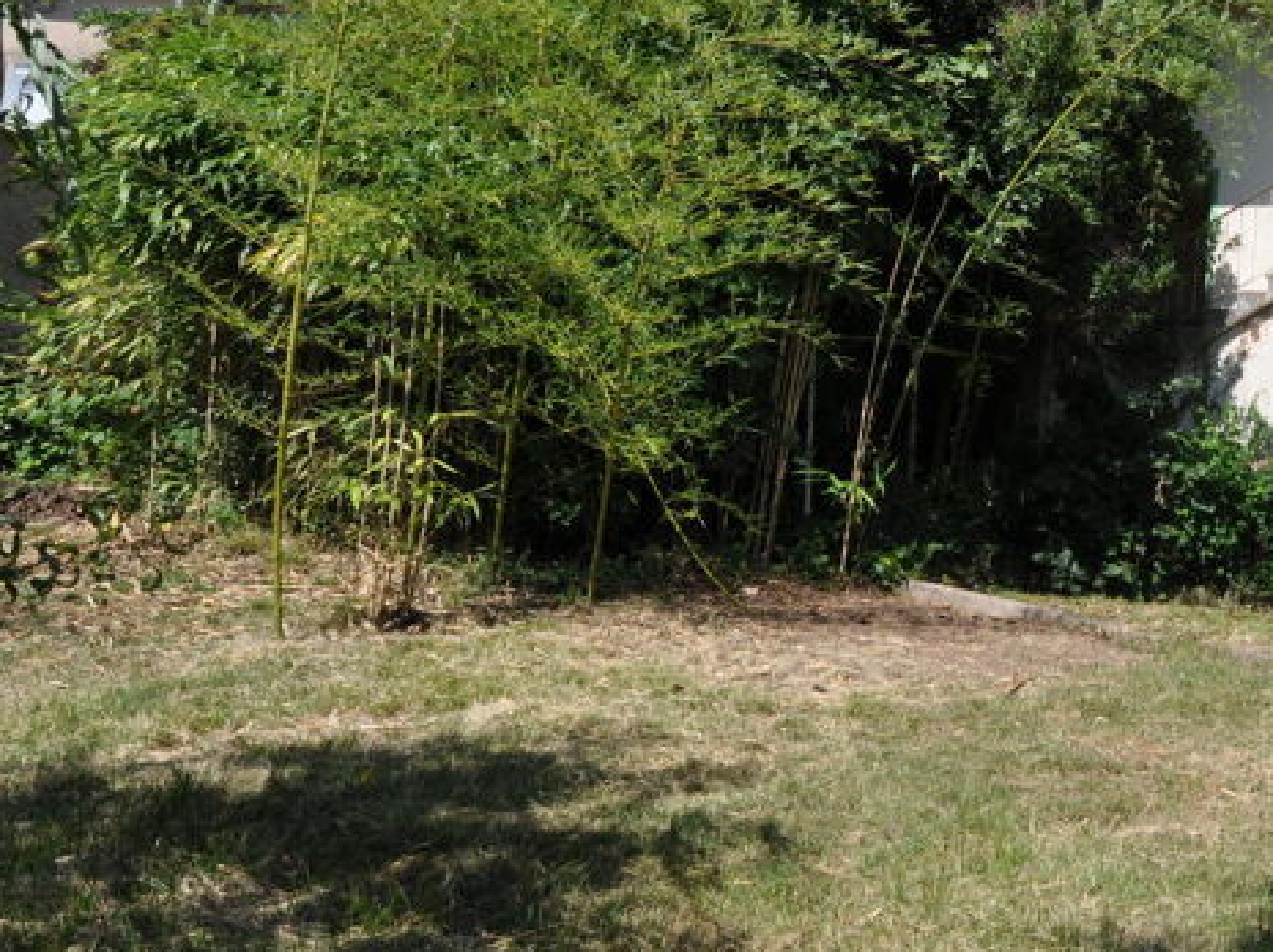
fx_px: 1139
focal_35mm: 31
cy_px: 410
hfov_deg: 49.5
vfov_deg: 45.3
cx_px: 1224
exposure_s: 1/320
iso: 200
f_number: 9
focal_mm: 10
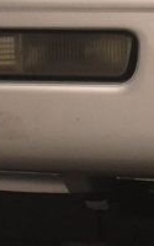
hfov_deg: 6.1
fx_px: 1403
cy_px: 37
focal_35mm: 209
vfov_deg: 10.0
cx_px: 338
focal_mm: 27
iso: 1100
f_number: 4
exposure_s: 1/125
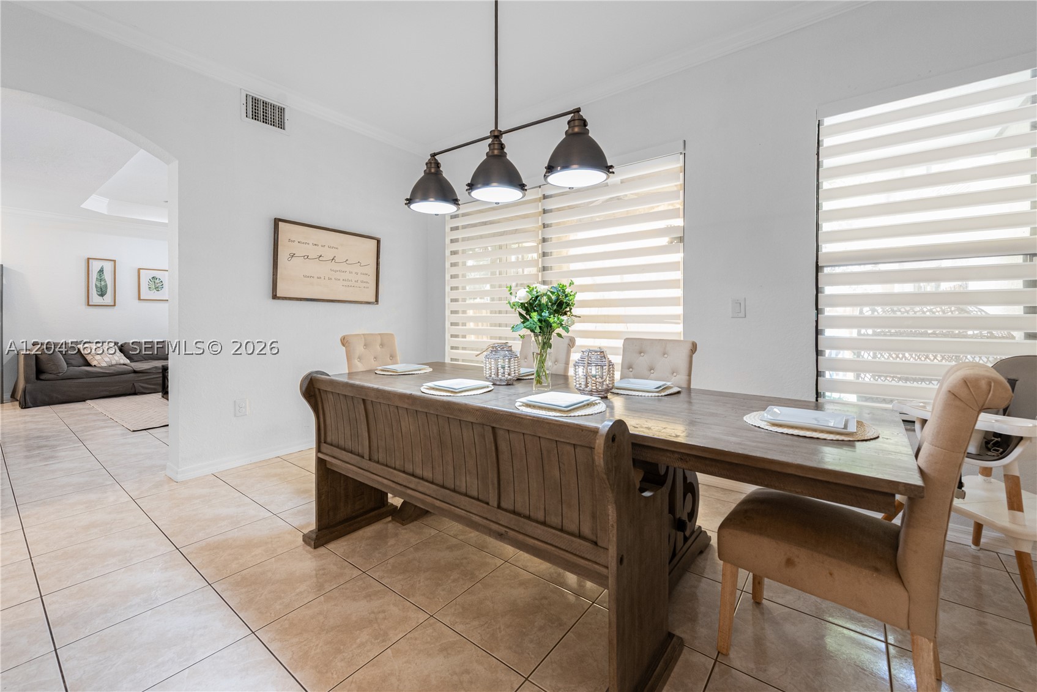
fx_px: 403
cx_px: 518
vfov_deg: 81.2
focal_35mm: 14
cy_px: 346
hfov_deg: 104.2
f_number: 7.1
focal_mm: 14
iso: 1000
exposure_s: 1/13
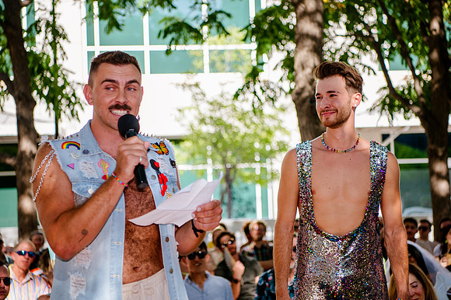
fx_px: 904
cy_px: 133
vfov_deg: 18.9
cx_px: 238
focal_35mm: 72
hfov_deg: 28.0
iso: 200
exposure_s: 1/500
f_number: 3.2
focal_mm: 65
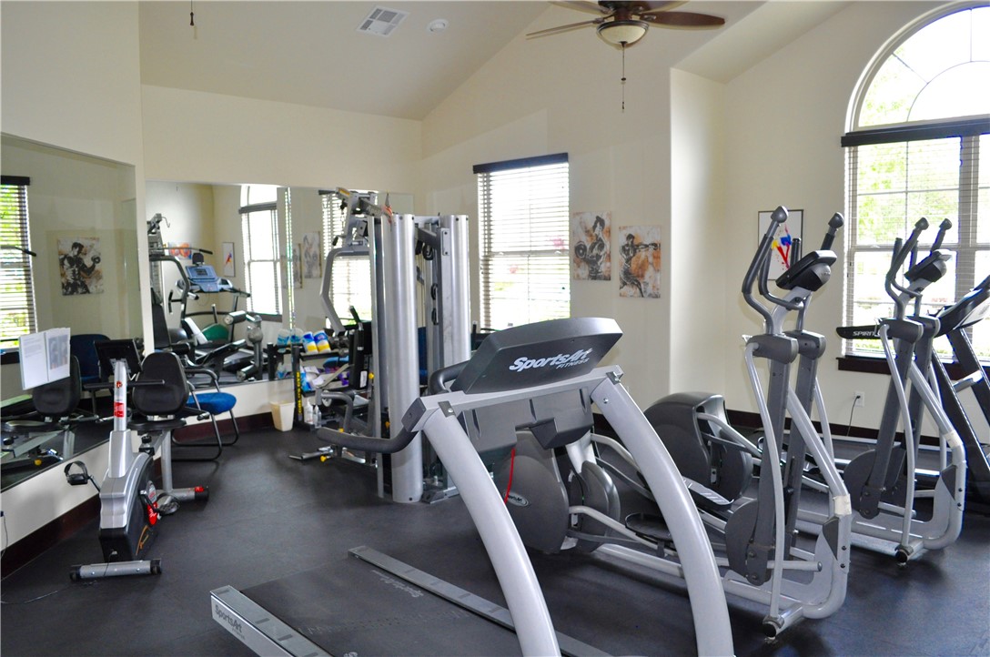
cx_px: 495
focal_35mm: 27
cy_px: 328
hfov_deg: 67.5
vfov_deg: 47.8
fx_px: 741
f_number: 3.5
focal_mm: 18
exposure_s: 1/60
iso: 800
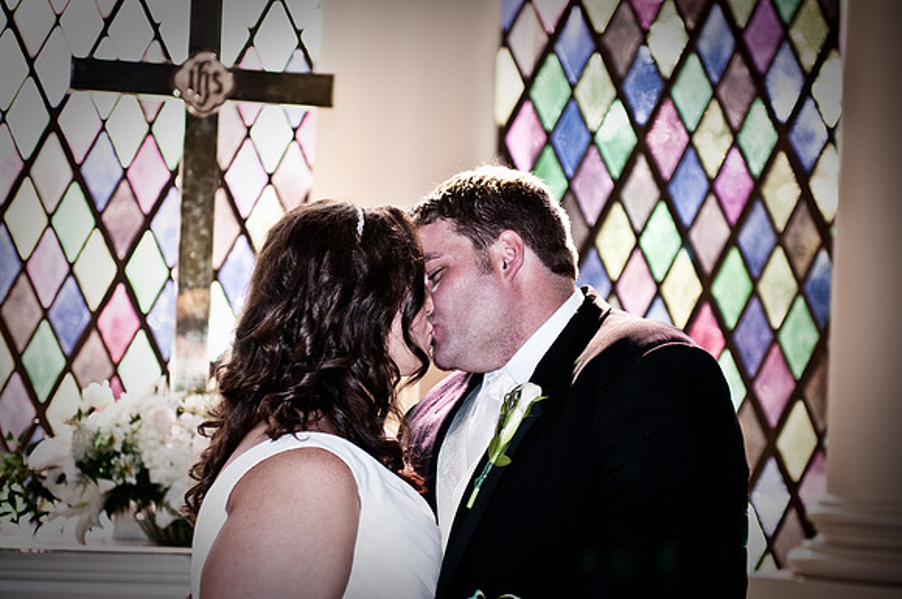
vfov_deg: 13.8
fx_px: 2477
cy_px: 300
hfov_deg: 20.6
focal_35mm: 99
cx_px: 451
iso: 200
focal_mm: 66
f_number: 2.8
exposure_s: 1/250
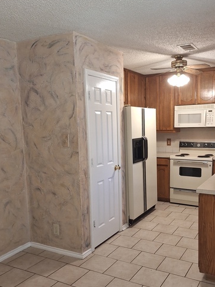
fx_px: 265
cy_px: 163
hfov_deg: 43.7
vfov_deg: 56.6
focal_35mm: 32
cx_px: 139
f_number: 1.8
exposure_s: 1/40
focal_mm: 5.54
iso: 25
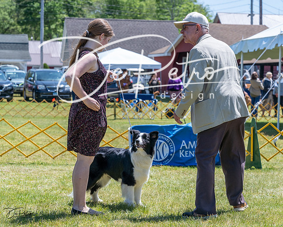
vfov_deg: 14.5
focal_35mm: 106
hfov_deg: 18.1
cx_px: 142
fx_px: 886
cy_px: 114
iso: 800
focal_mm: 94
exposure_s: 1/1600
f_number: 7.1
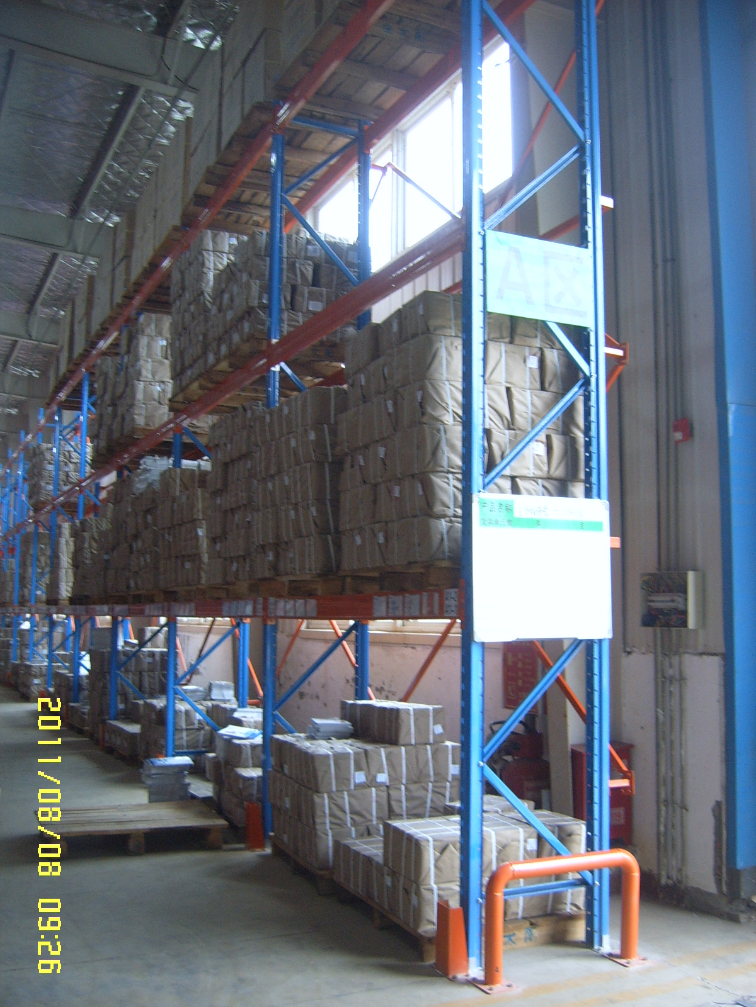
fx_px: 1019
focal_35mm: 35
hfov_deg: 40.7
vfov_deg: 52.6
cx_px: 378
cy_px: 504
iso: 83
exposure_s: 1/30
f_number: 2.8
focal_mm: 5.8
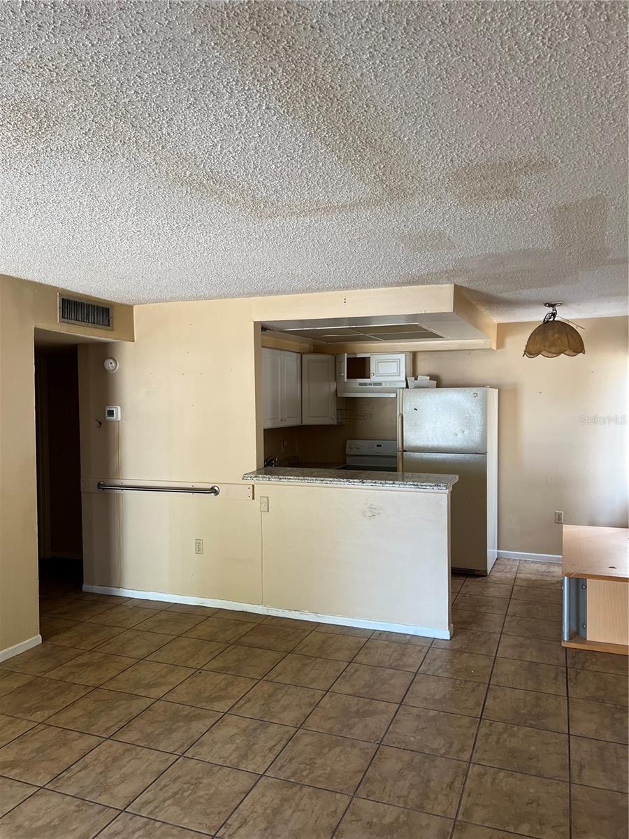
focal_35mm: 26
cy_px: 420
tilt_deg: -2.1
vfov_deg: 67.3
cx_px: 314
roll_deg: -0.6
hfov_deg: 53.1
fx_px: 630
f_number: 1.5
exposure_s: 1/118
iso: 125
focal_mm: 5.7
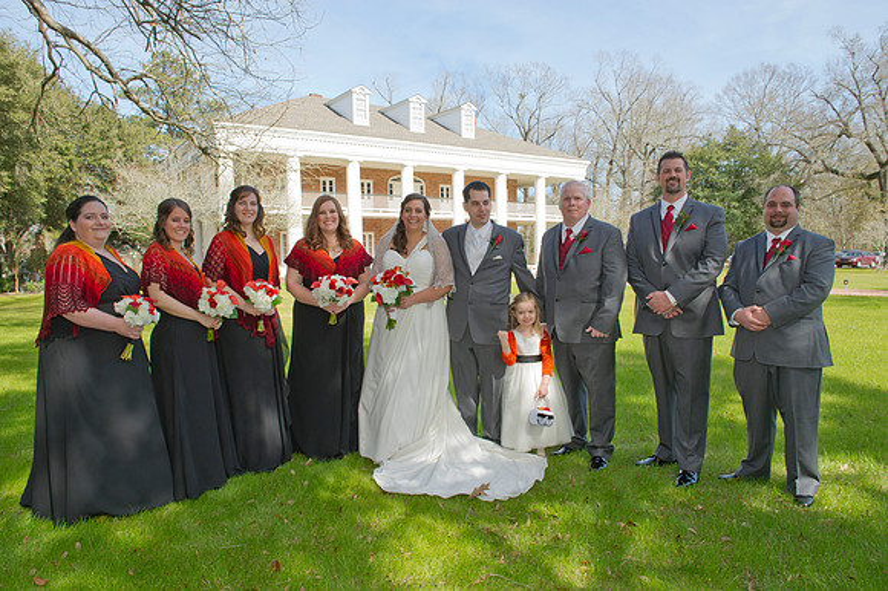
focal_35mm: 24
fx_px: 592
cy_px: 296
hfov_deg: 73.8
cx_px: 444
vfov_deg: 53.1
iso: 200
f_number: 9
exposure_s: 1/125
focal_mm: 24
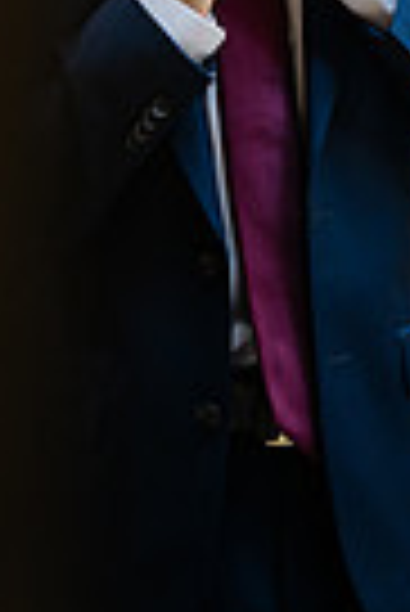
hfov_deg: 8.3
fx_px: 2811
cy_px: -369
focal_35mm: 165
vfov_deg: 11.8
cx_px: 144
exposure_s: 1/125
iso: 64
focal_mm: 50
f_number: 1.8
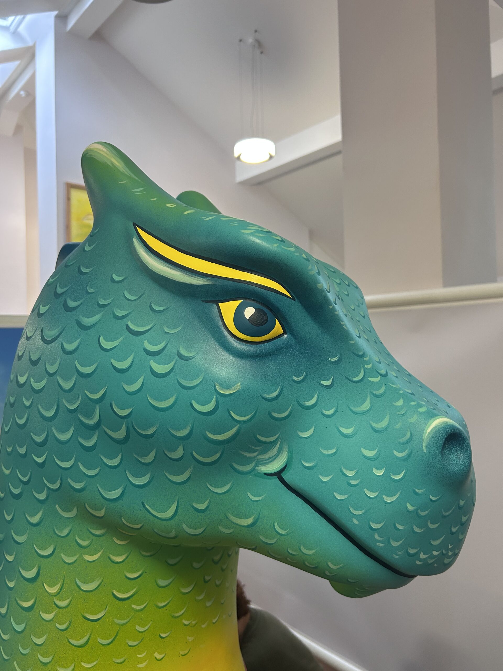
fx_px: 504
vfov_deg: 67.3
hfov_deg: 53.1
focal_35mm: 26
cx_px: 252
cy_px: 336
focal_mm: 5.7
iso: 125
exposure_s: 1/100
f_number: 1.5
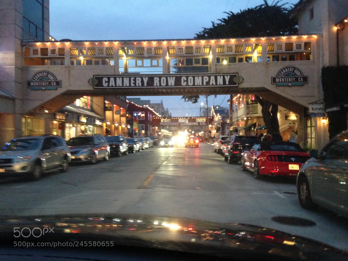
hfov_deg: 55.4
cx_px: 174
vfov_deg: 42.9
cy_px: 130
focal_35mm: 33
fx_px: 332
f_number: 2.4
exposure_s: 1/20
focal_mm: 4.12
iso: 400
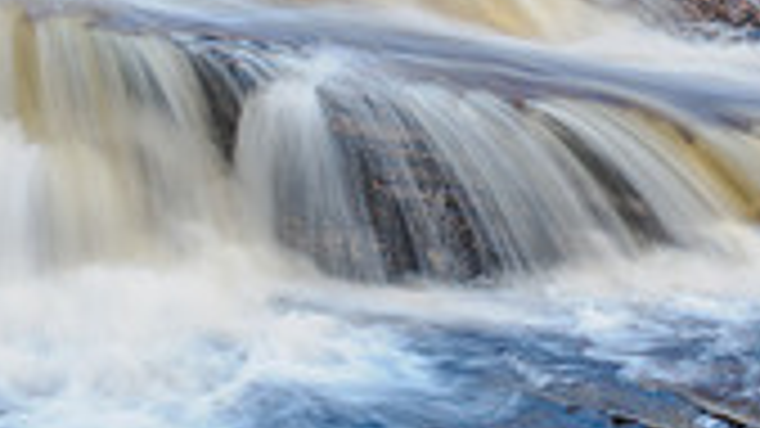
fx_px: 2720
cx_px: 899
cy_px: -173
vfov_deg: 8.8
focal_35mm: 135
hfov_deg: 15.4
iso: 200
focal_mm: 18
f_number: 7.1
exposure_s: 1/2.5
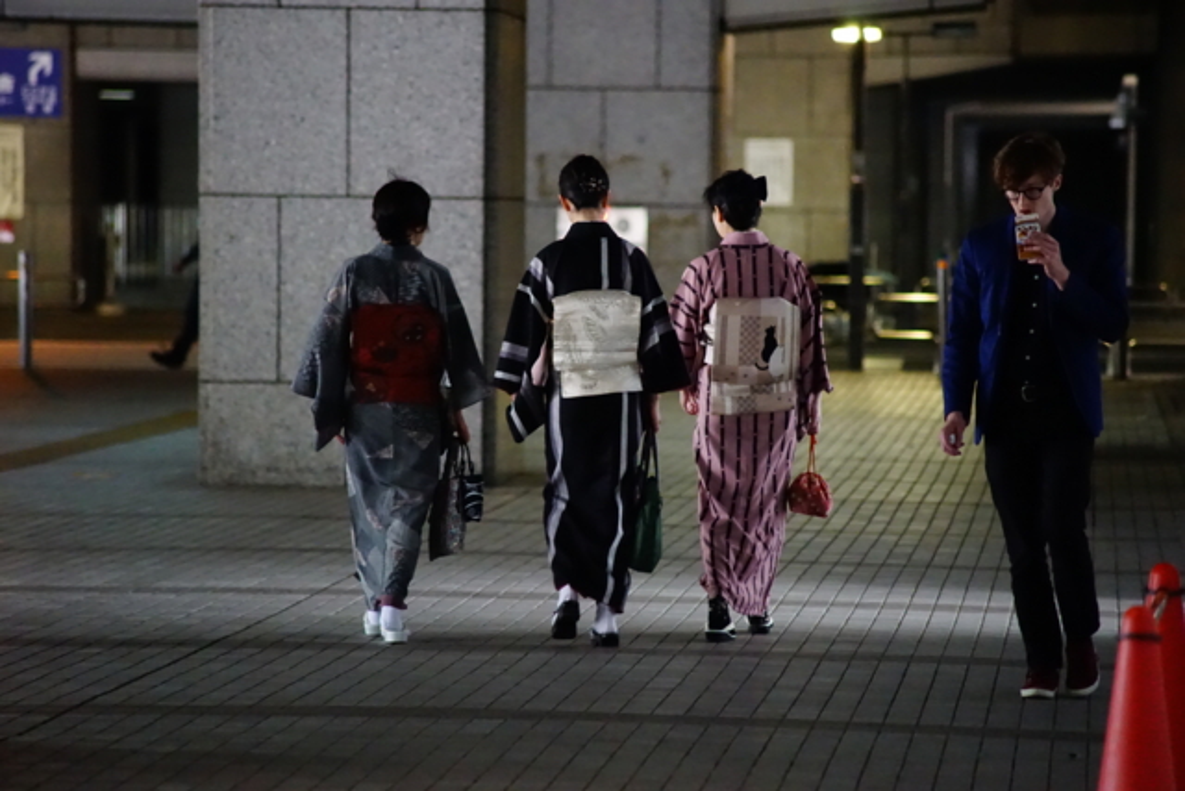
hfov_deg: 9.8
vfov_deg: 6.5
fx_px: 6914
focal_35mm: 210
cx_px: 592
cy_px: 396
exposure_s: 1/250
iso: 10000
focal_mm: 210
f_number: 4
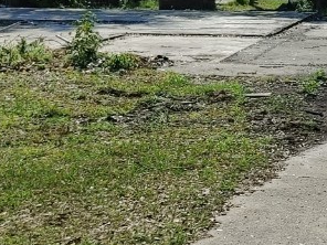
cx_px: 274
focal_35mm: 90
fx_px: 850
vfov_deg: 16.2
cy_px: 32
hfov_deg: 21.4
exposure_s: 1/2857
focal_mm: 4.81
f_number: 1.8
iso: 50
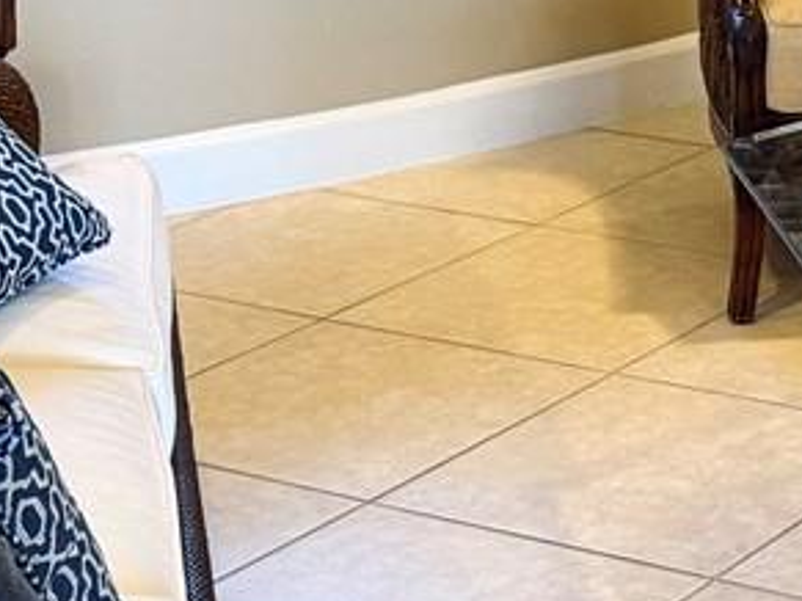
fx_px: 3057
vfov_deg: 10.7
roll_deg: -0.3
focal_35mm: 132
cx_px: 1111
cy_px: -400
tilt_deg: -6.8
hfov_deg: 14.2
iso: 250
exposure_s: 1/60
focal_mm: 6.76
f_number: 1.78
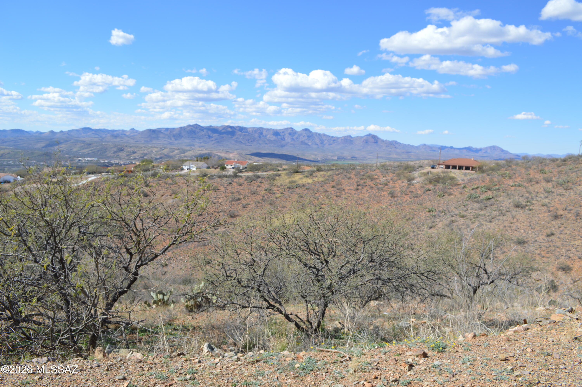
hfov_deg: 67.4
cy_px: 194
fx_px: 436
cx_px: 291
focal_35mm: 27
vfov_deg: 47.8
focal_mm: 18
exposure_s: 1/250
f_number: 8
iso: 100
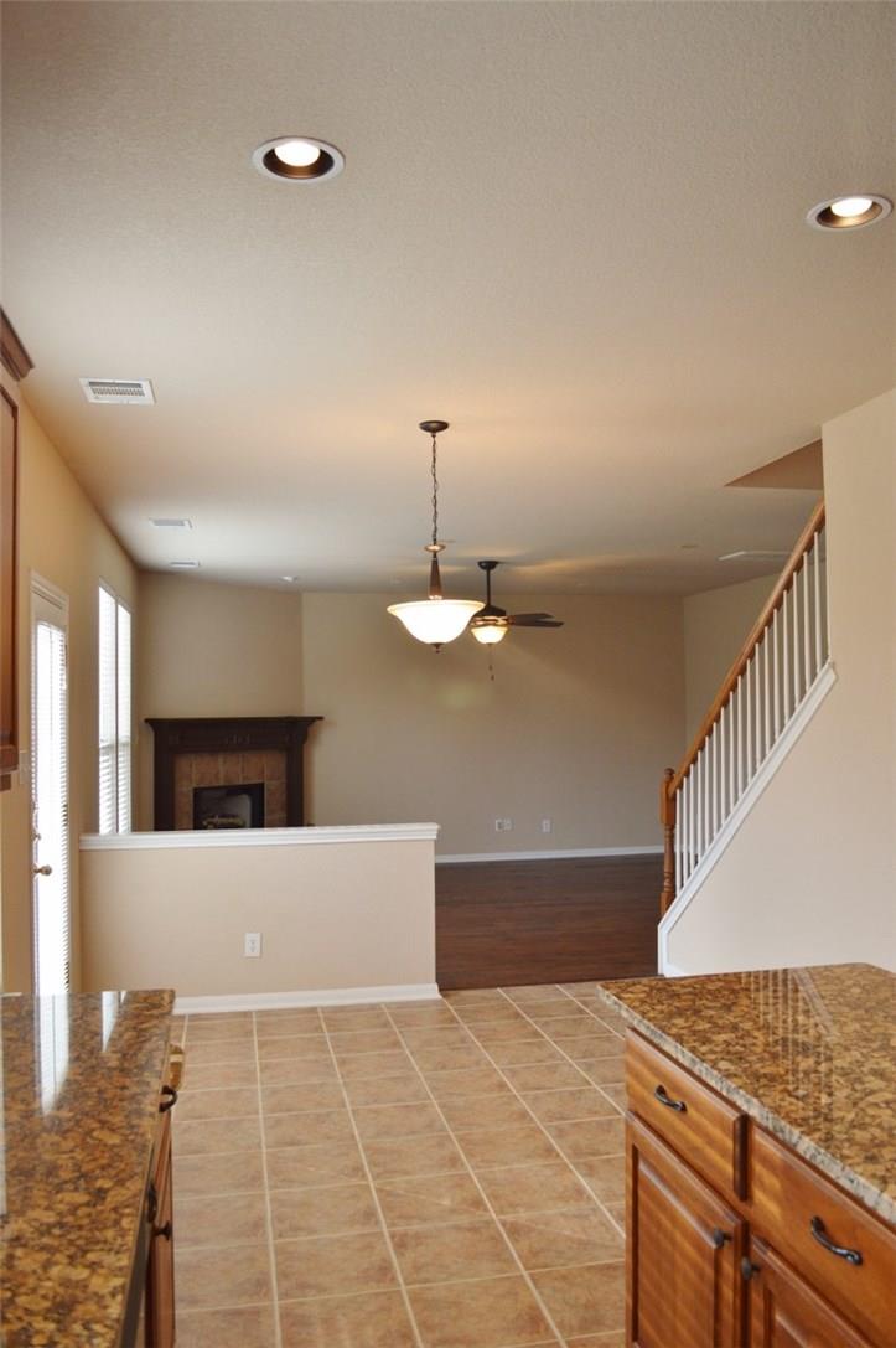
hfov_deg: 47.9
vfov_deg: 67.4
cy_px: 674
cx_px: 448
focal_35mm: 27
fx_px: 1010
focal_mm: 18
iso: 400
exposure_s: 1/80
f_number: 4.5
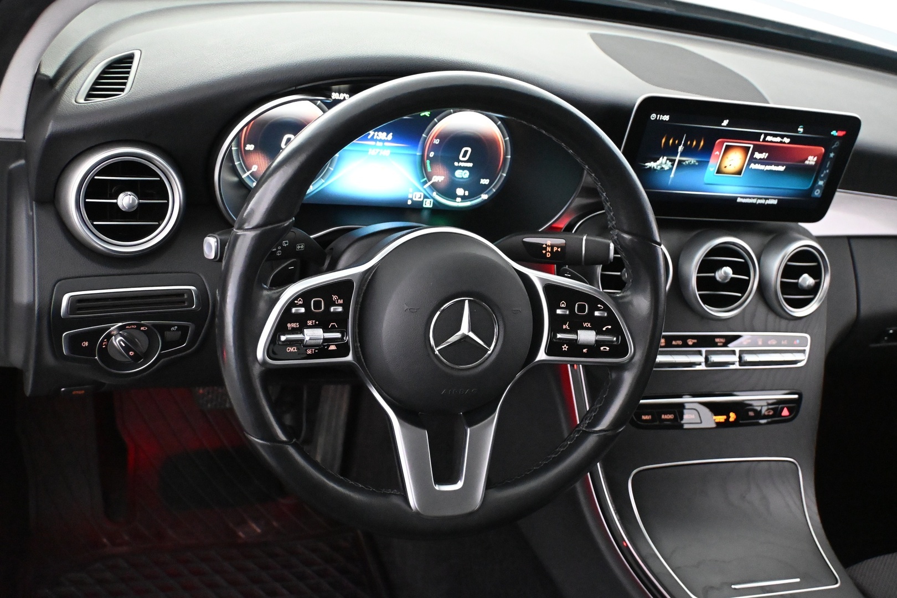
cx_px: 448
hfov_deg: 47.2
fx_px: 1028
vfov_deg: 32.4
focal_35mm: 41
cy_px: 299
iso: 9000
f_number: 4.5
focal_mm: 27.5
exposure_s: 1/60
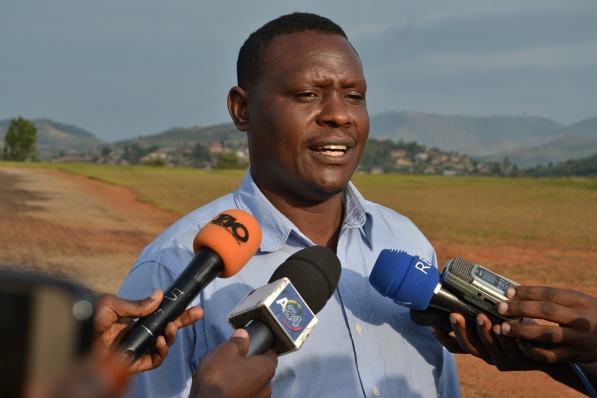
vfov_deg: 18.2
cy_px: 199
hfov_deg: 27.0
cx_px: 298
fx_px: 1244
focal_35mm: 75
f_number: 8
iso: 100
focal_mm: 50
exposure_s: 1/250
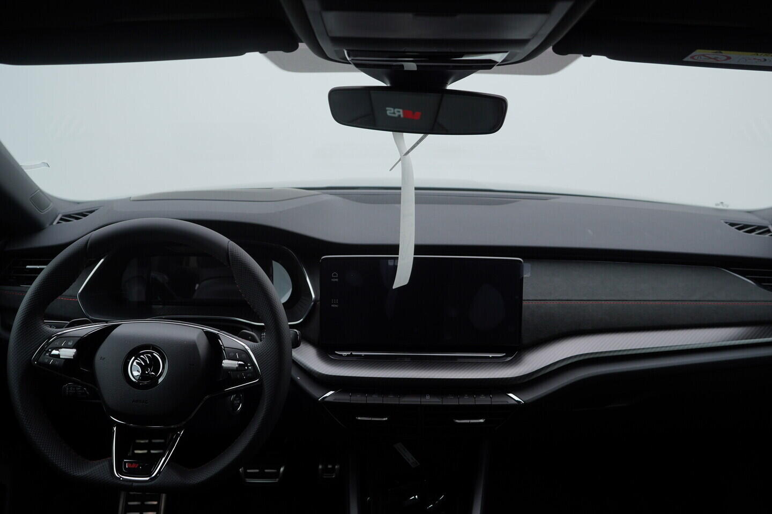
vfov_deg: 36.9
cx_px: 386
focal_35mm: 36
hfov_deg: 53.1
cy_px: 257
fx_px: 772
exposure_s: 1/60
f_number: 4
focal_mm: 24
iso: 125
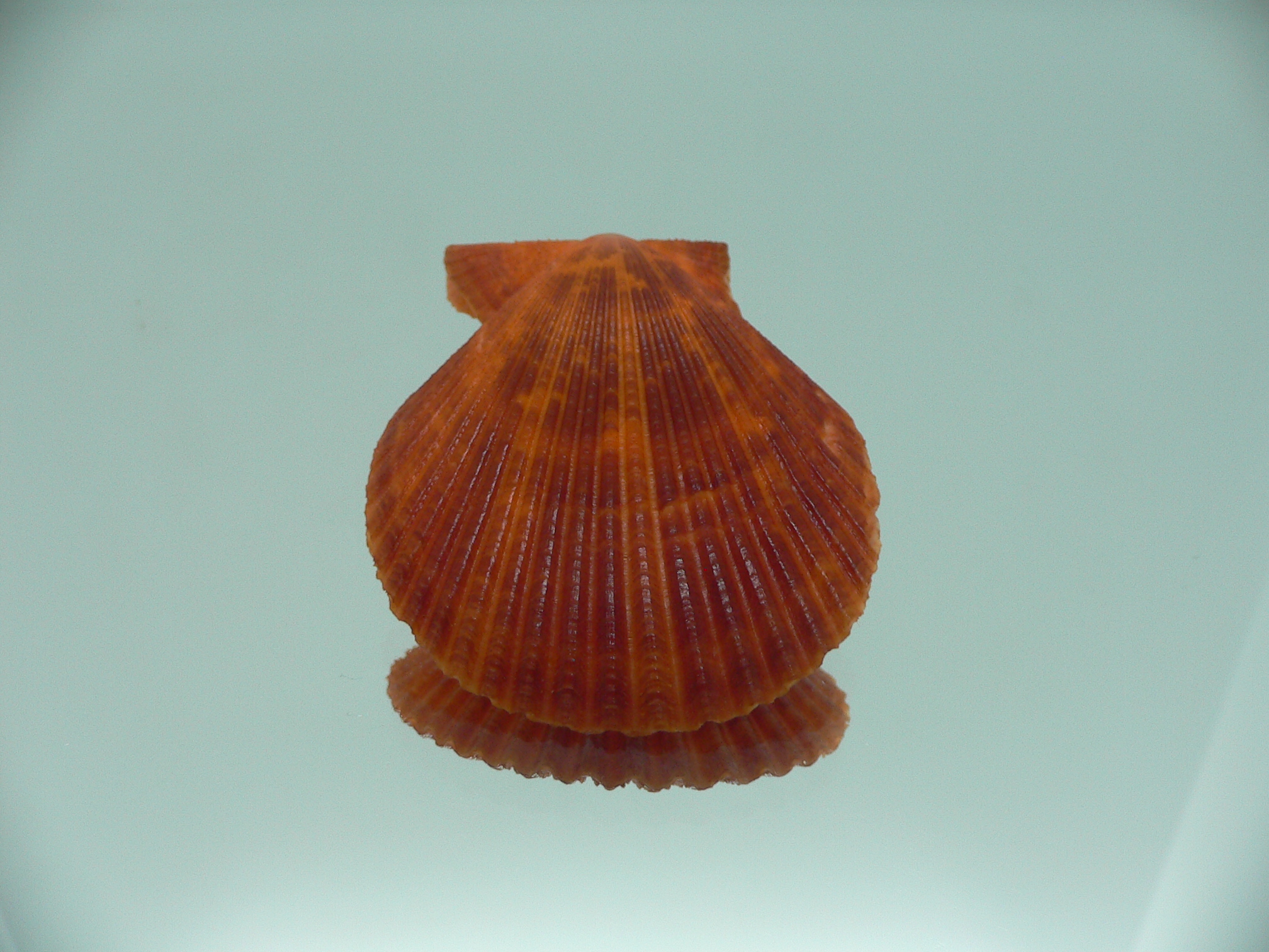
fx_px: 1283
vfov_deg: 40.7
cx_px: 634
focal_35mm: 35
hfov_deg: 52.6
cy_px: 476
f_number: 2.8
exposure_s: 1/60
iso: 100
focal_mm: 4.6
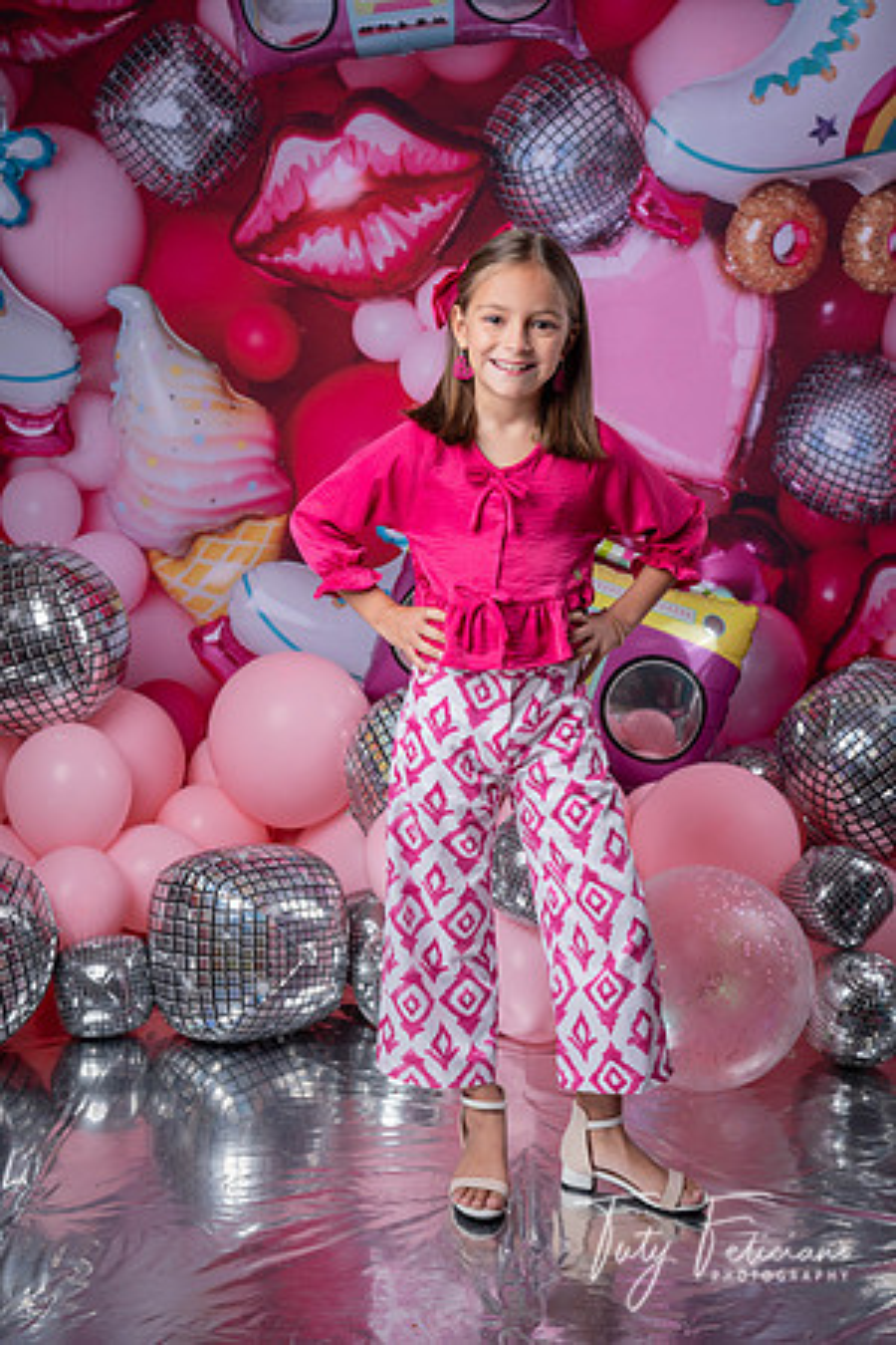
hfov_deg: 28.1
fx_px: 1792
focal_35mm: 48
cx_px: 448
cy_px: 672
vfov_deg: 41.1
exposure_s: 1/250
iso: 100
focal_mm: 48
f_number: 5.6
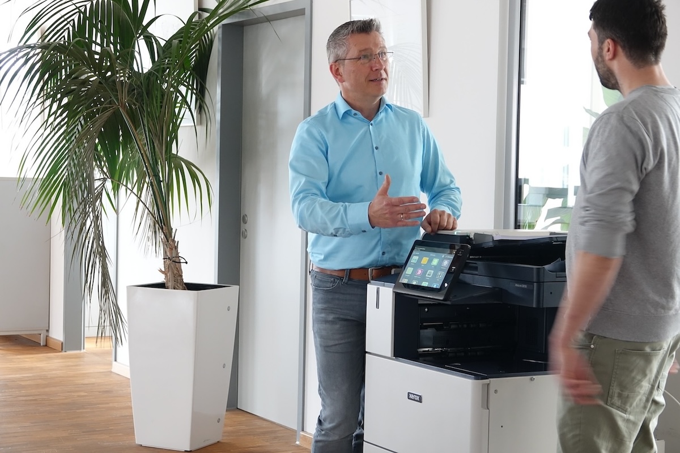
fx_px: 1284
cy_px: 226
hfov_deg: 29.7
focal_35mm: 68
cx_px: 340
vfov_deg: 20.0
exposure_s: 1/25
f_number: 3.5
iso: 800
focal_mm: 24.79
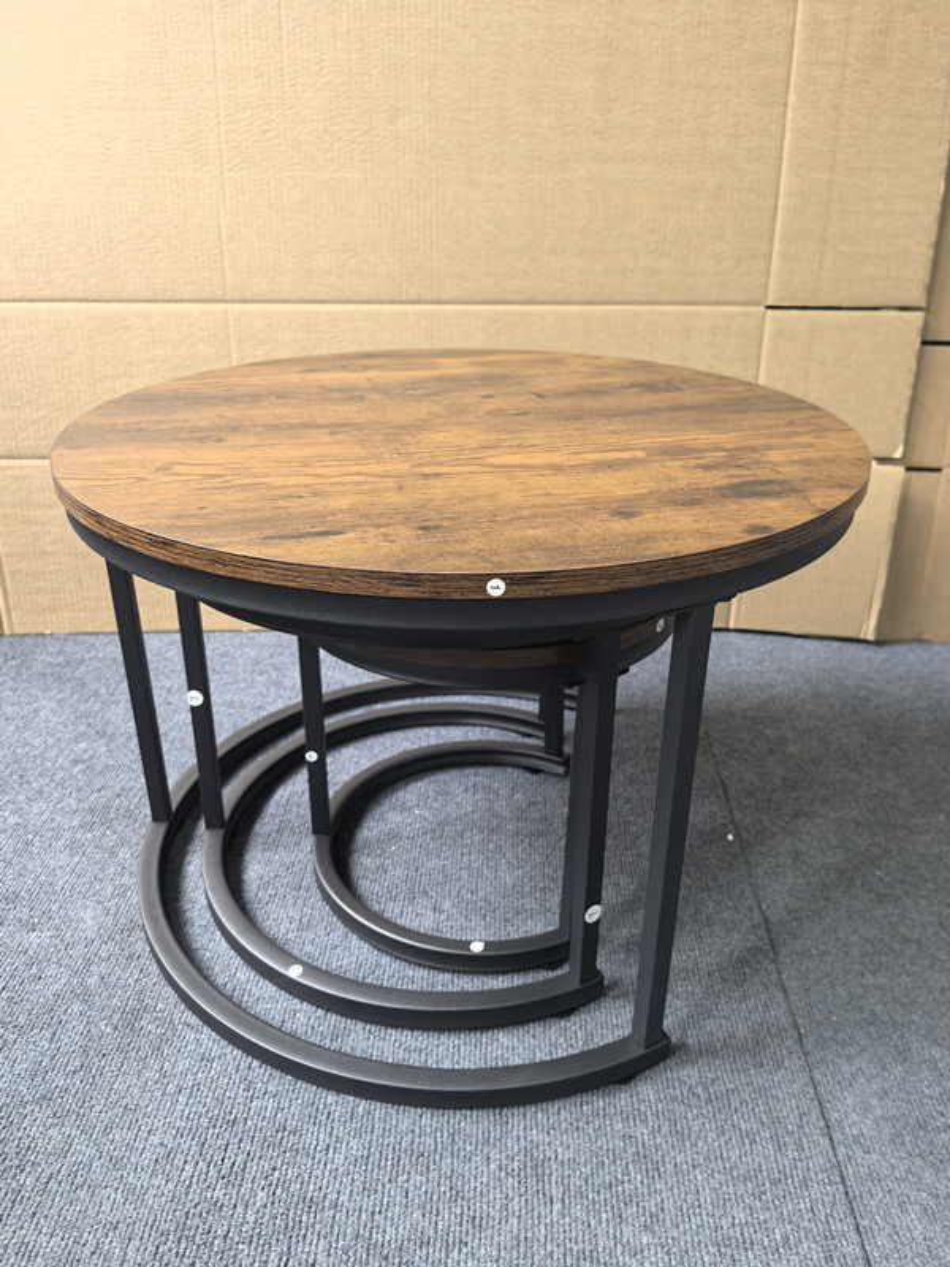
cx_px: 475
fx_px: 988
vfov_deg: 65.3
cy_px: 634
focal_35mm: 27
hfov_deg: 51.4
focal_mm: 6.35
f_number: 2
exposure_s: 1/100
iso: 250
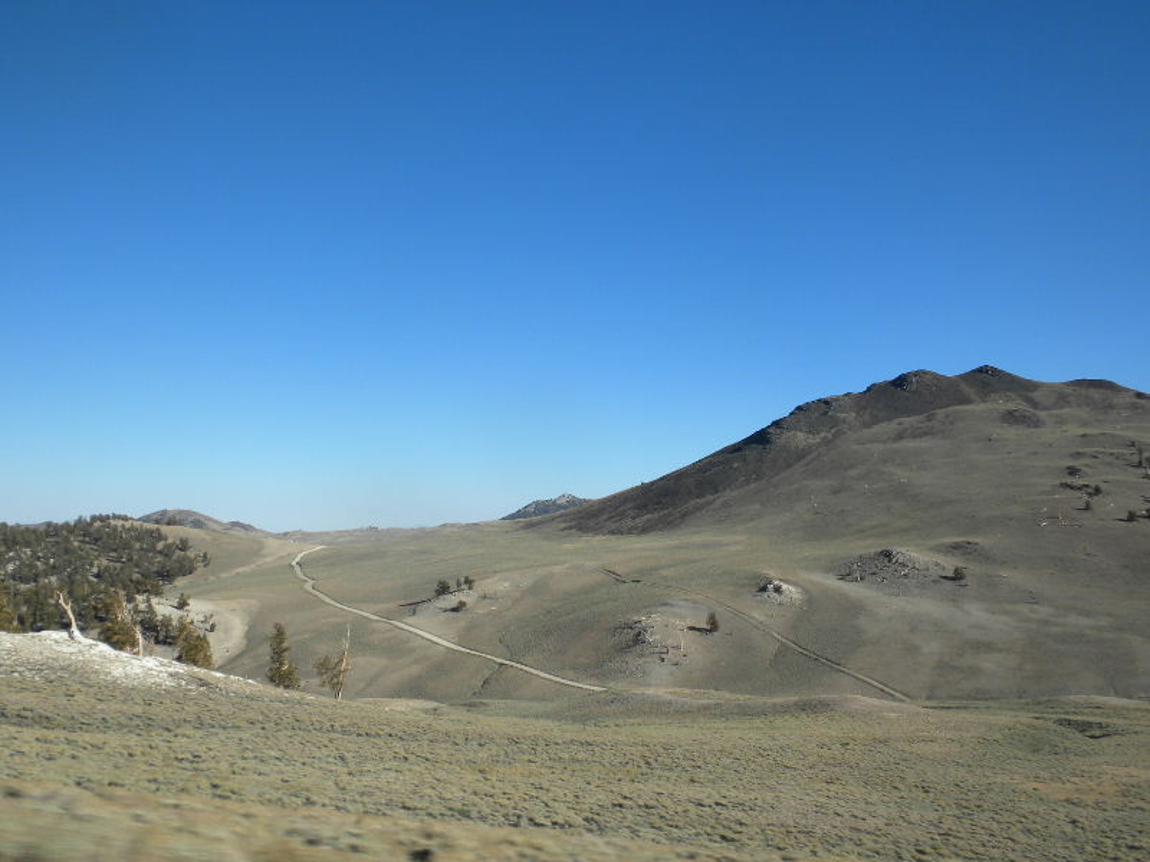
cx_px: 575
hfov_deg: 50.1
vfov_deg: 38.7
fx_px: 1229
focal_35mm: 37
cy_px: 431
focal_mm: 6.6
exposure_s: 1/111
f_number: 10
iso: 64
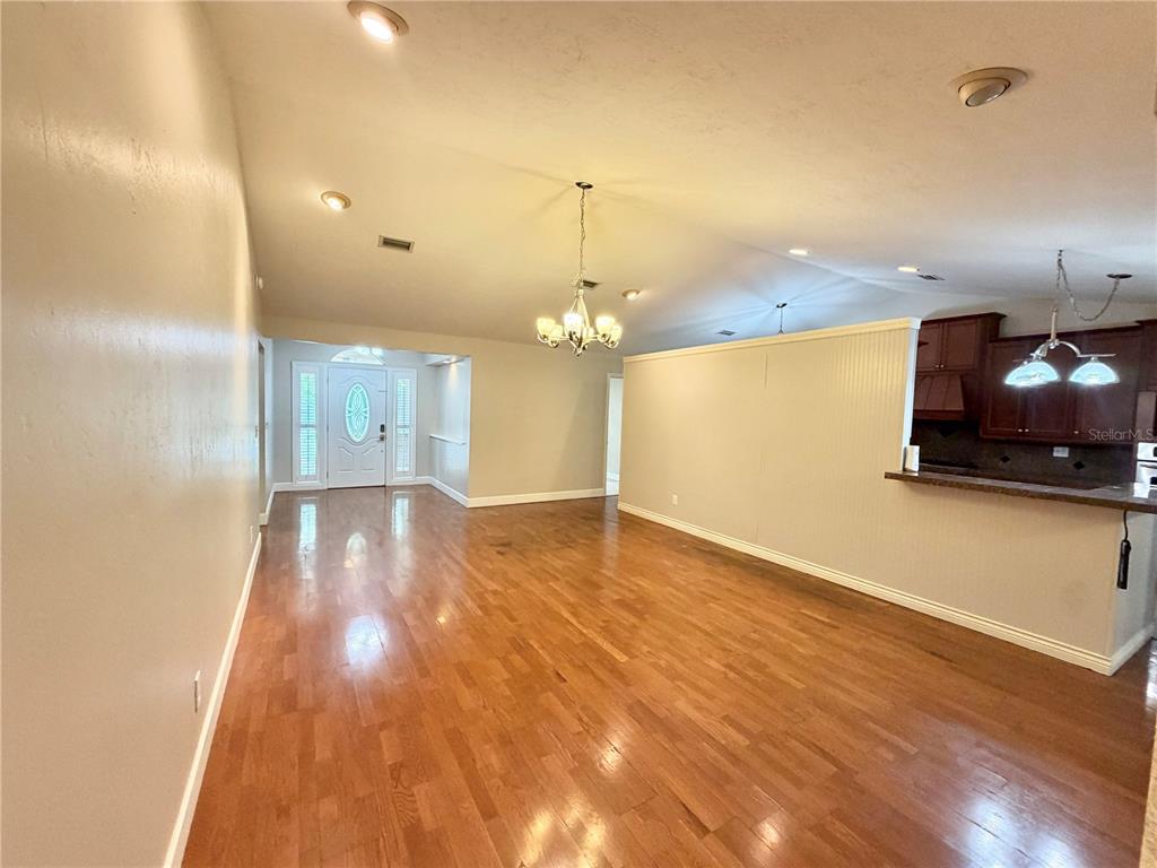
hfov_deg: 102.1
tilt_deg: -3.1
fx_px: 468
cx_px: 578
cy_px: 434
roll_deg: -1.3
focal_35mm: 14
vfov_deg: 85.7
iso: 250
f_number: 2.2
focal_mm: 2.22
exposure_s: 1/60
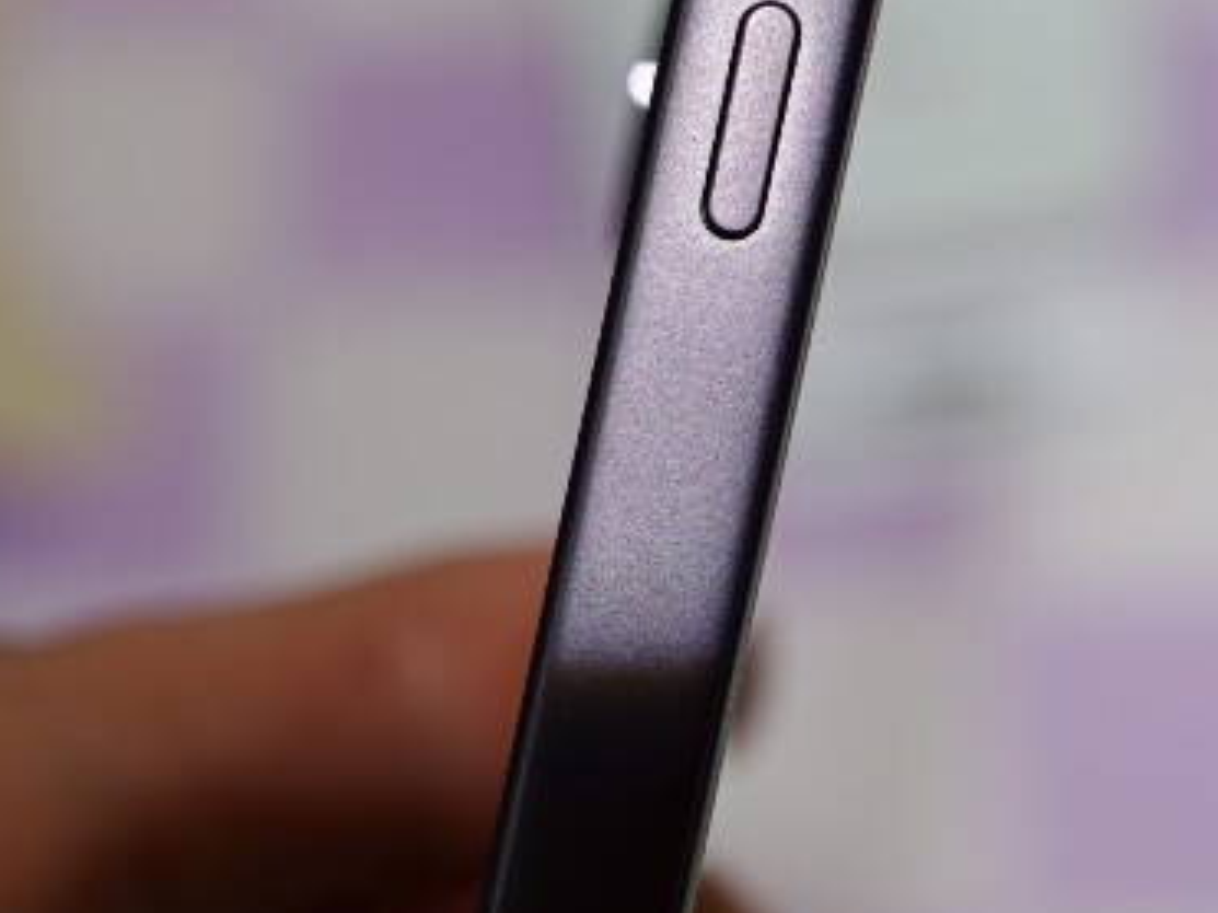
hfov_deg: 14.5
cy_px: 217
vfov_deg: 10.9
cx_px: 627
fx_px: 4784
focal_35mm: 136
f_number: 2.2
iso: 125
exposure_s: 1/132
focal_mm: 20.1
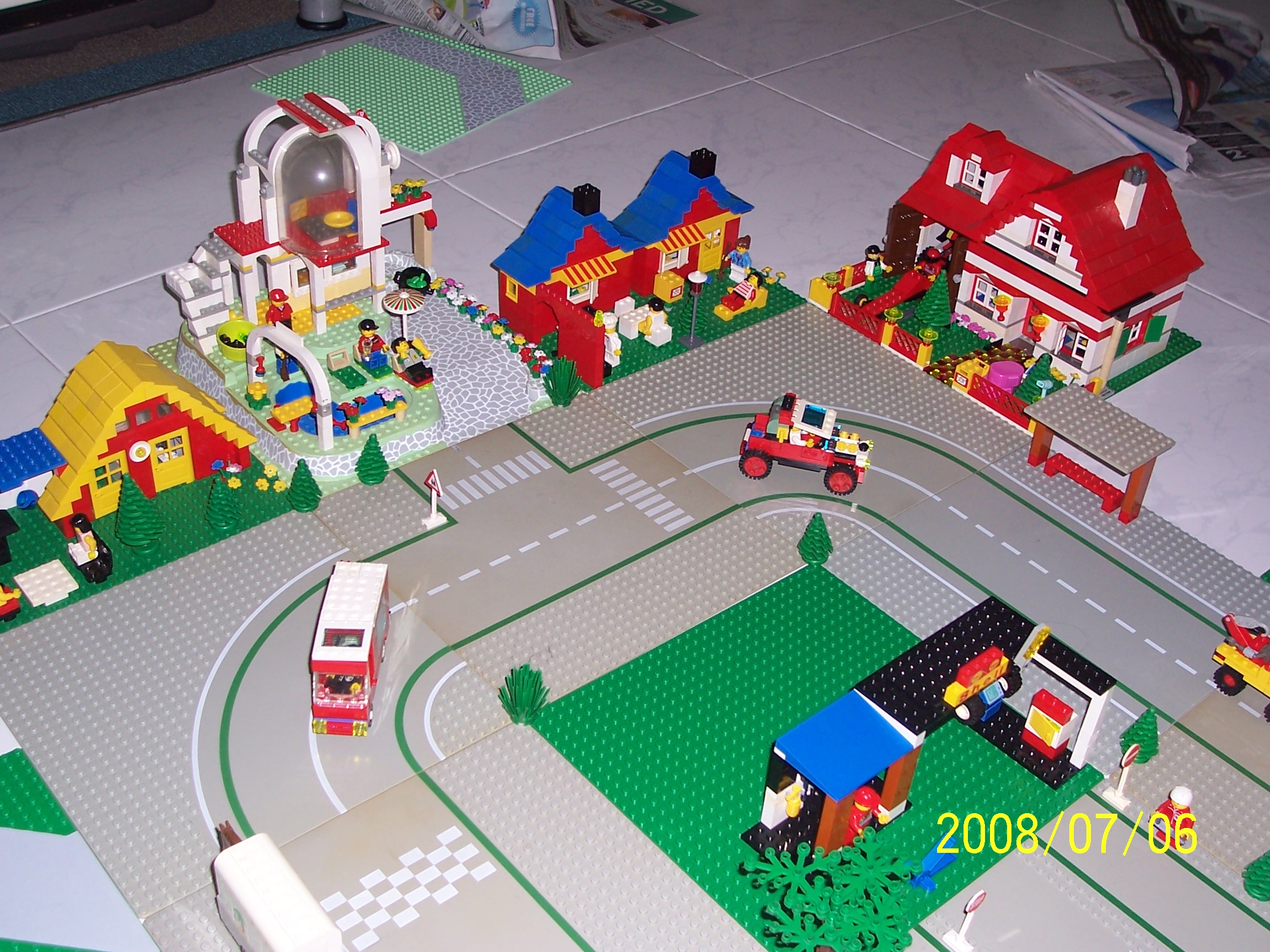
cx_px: 635
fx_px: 1541
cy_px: 476
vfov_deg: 34.3
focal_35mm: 42
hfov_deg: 44.8
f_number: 3
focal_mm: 7
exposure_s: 1/60
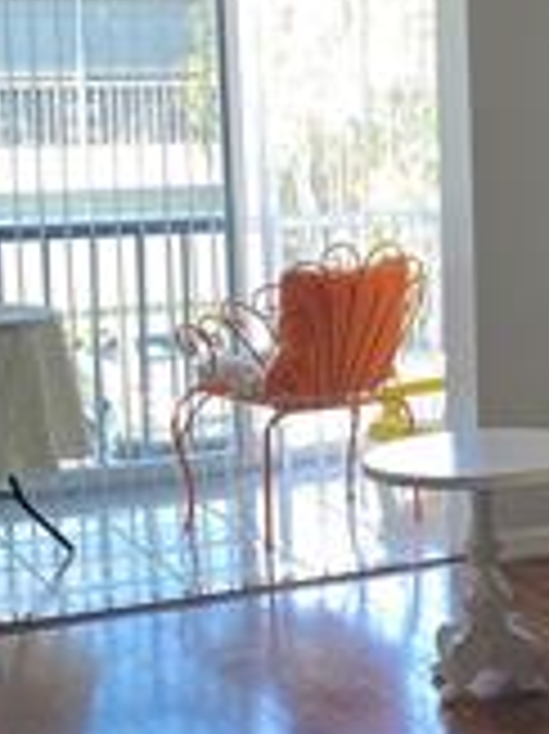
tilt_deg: -5.9
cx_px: 806
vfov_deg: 20.4
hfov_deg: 14.4
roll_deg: +0.2
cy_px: 306
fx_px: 2033
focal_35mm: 96
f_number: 1.8
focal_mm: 4.25
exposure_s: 1/120
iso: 100
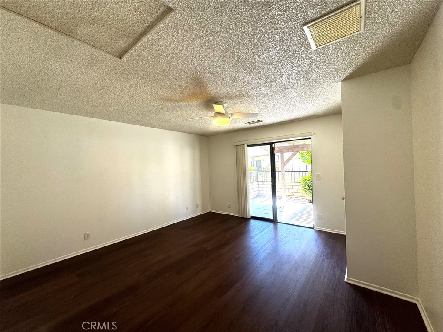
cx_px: 222
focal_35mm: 14
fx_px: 179
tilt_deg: -0.3
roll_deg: +1.8
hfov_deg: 102.1
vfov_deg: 85.7
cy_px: 166
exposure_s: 1/120
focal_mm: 2.22
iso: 80
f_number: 2.2
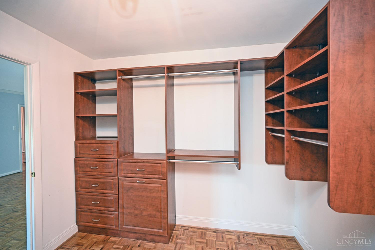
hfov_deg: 104.3
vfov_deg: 81.2
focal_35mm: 14
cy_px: 125
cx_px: 188
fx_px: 146
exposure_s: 1/60
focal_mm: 14
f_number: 4
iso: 1400
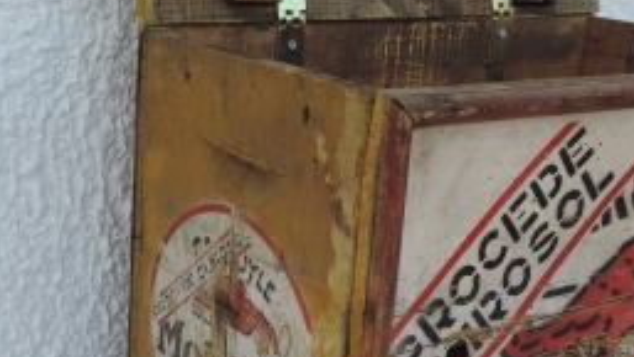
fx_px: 1026
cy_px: 199
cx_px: 197
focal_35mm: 61
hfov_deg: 33.9
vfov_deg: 19.8
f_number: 3
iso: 80
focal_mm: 4.3
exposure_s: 1/160
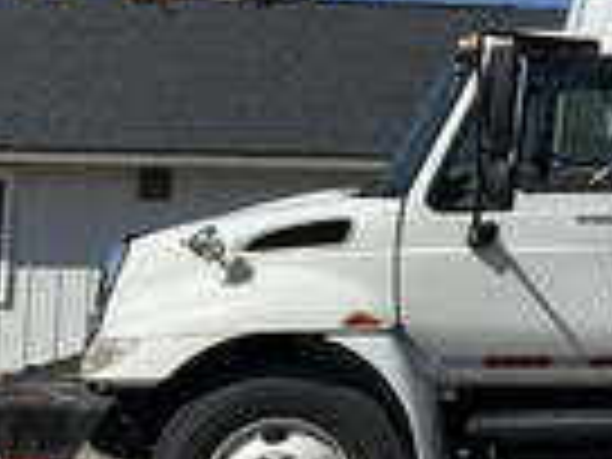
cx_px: 806
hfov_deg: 20.9
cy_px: 180
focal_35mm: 85
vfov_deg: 17.3
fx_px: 1503
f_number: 1.8
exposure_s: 1/3125
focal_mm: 3
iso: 25
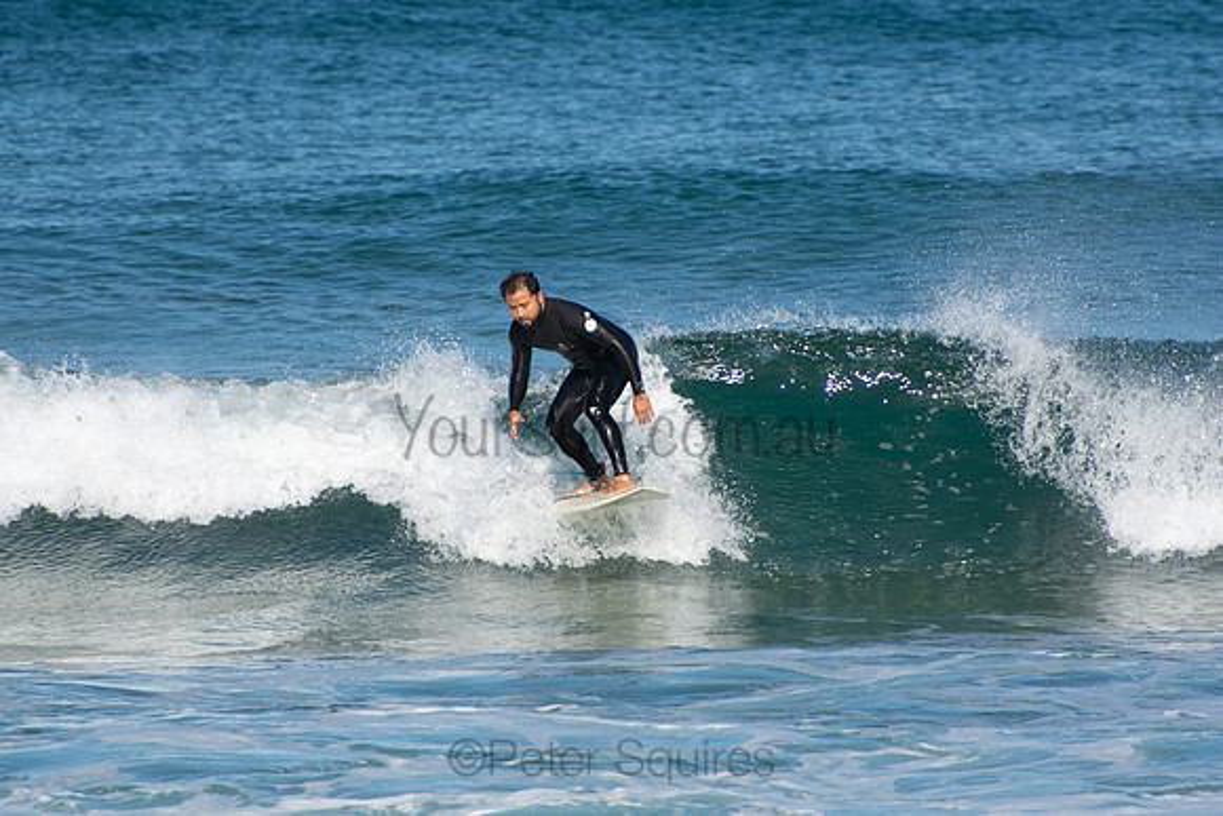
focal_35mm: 600
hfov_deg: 3.4
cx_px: 612
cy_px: 408
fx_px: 20387
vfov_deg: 2.3
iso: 220
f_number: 5.6
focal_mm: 400
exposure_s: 1/1250
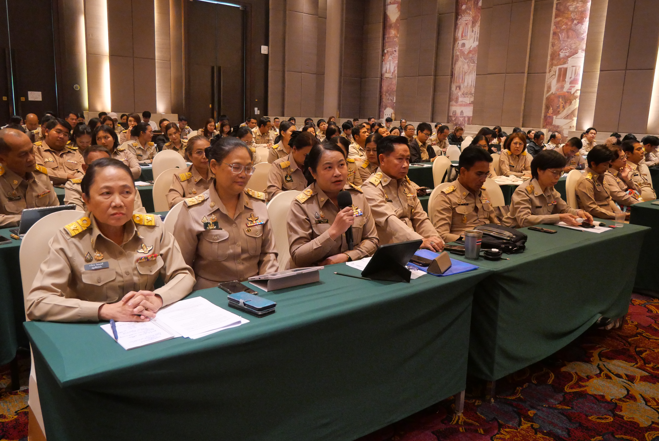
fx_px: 531
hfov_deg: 63.6
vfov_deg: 45.0
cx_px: 330
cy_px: 220
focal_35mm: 29
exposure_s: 1/125
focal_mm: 14
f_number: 3.6
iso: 3200
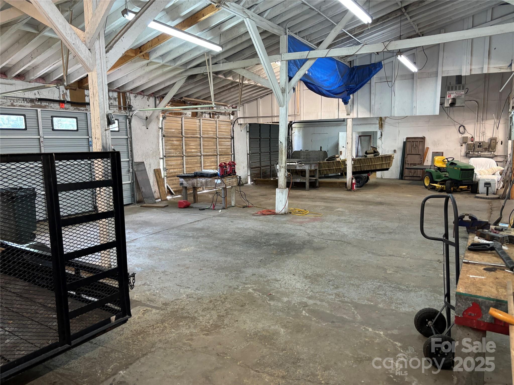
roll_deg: +1.3
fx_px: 386
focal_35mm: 26
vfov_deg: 53.1
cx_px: 257
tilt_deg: -5.8
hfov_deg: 67.3
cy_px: 192
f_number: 1.6
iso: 200
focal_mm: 5.96
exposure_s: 1/60
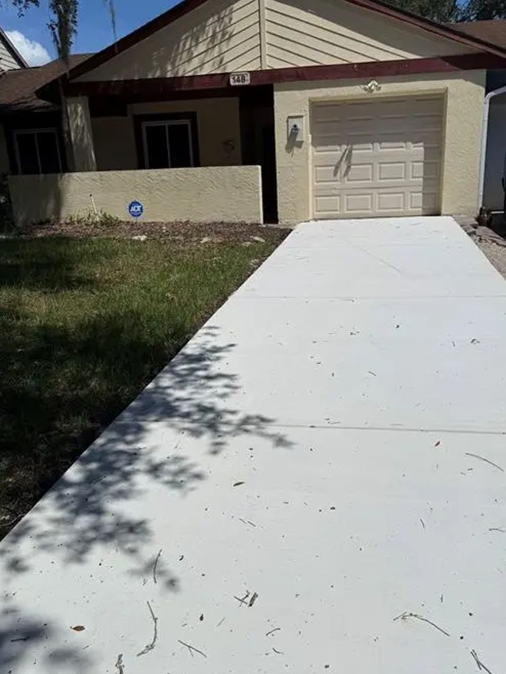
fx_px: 546
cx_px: 278
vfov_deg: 63.3
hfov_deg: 49.7
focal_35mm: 28
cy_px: 370
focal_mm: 6.76
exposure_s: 1/14286
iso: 64
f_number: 1.78
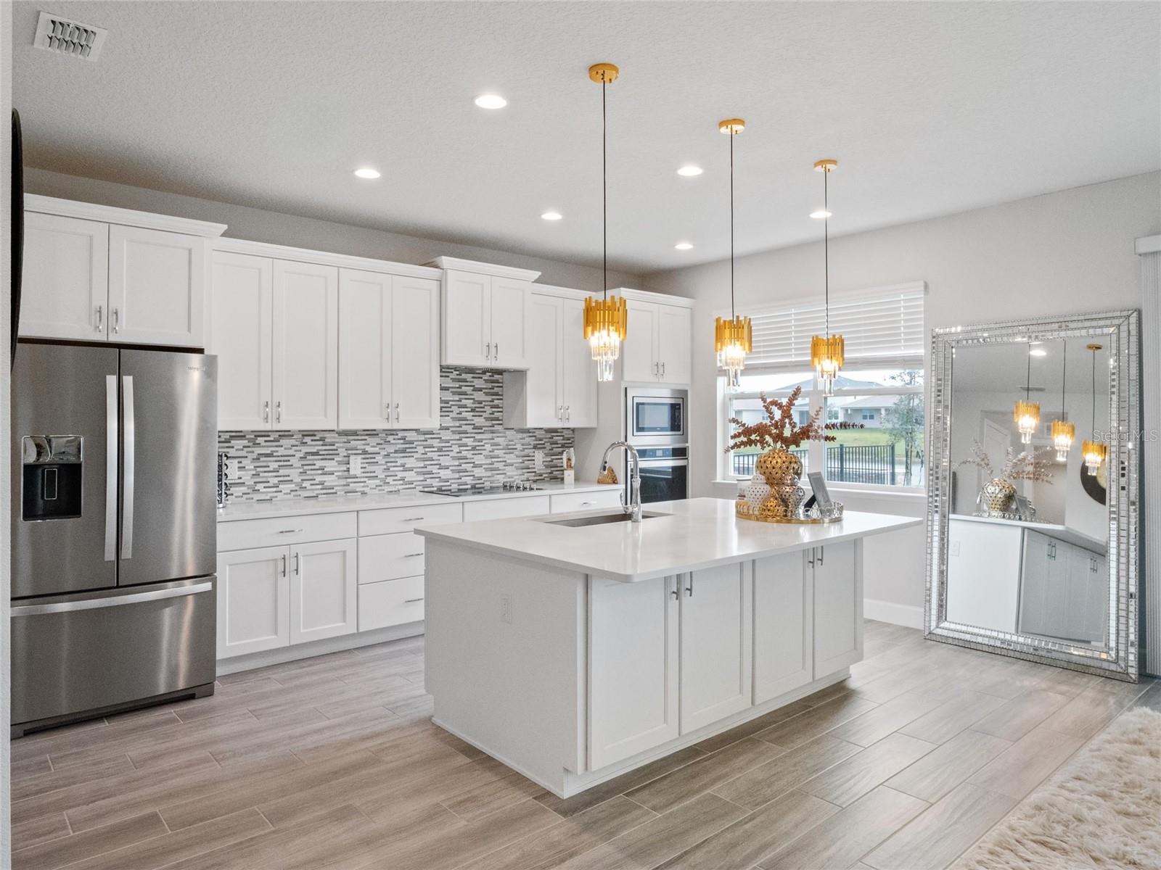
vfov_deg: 61.1
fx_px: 738
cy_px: 435
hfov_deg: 76.4
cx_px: 580
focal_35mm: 22
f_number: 9
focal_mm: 11
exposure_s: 1/50
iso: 3200
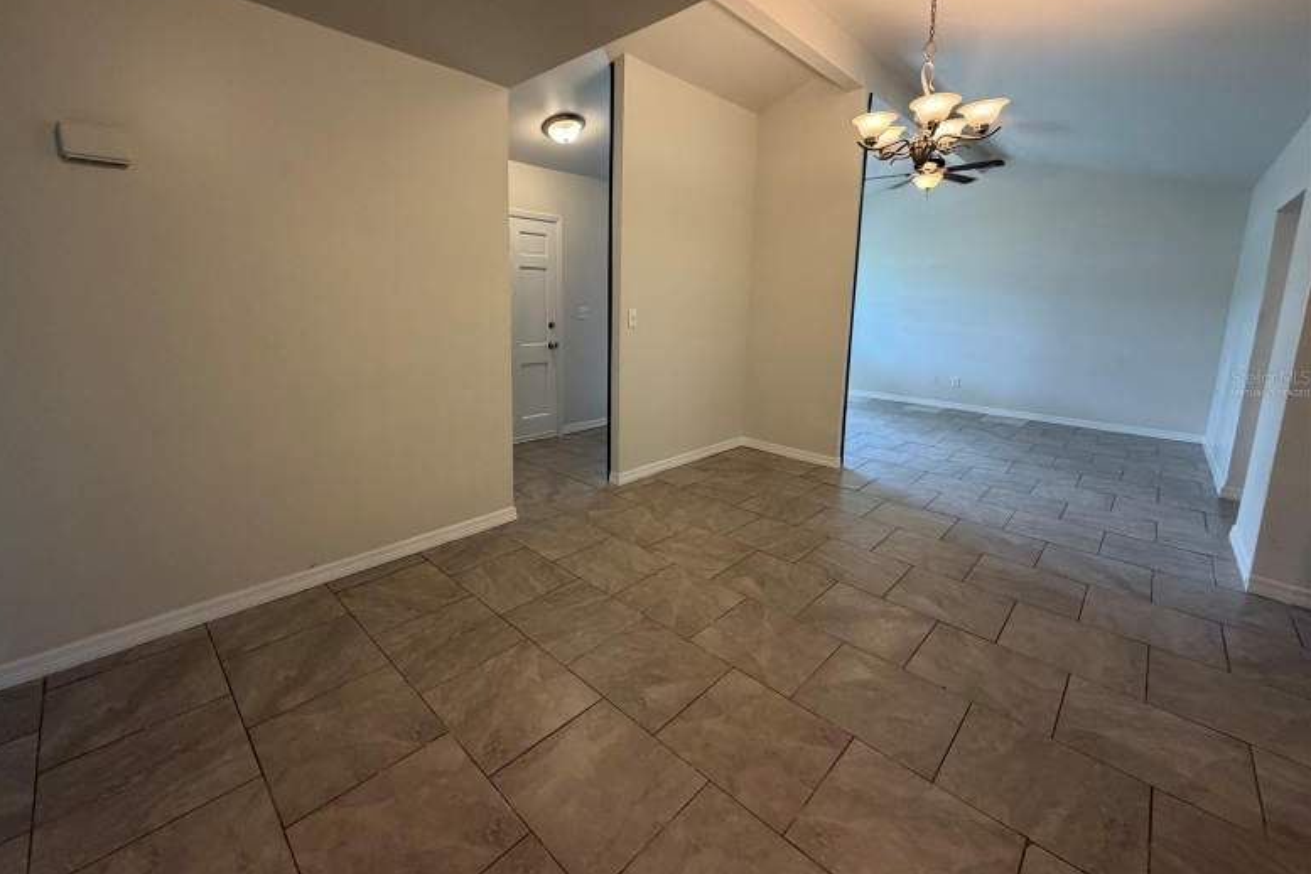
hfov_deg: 100.4
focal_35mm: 15
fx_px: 546
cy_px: 383
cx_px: 638
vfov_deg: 77.0
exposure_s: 1/120
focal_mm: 2.22
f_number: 2.2
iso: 250
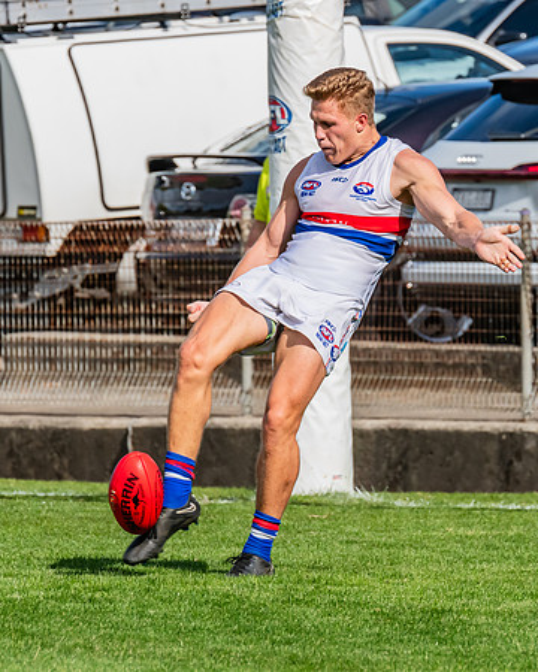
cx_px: 319
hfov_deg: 2.0
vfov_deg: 2.5
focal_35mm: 771
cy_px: 337
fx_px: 15346
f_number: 13
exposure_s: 1/1600
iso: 800
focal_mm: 420
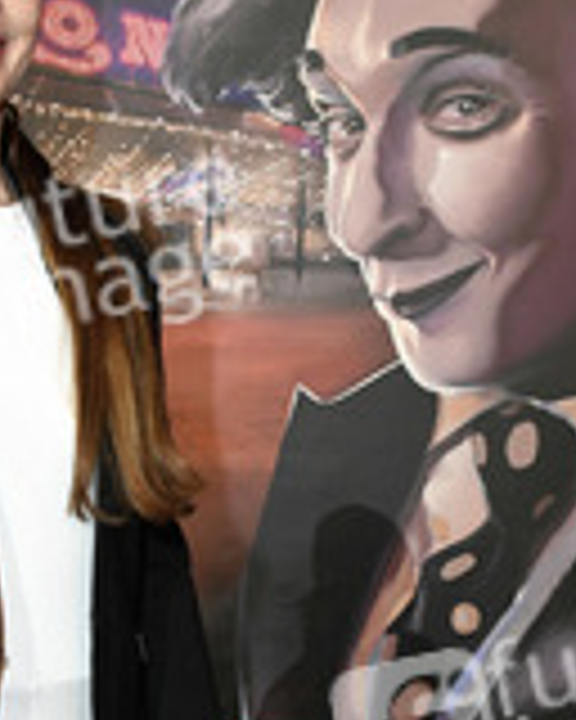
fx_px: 1598
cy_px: 490
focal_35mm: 75
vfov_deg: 25.2
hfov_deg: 20.3
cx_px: 153
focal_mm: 32
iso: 3200
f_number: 6.3
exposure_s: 1/125
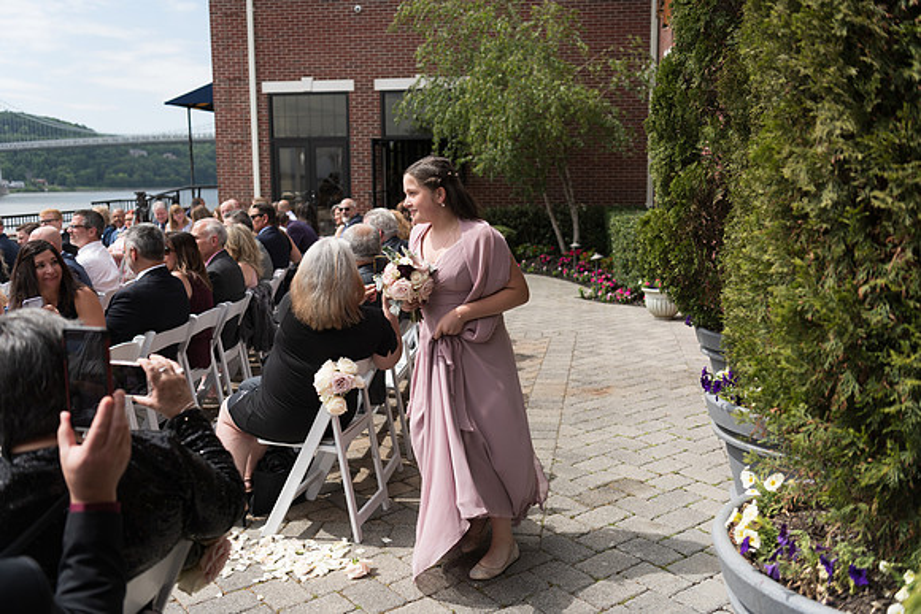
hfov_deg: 55.8
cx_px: 460
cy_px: 307
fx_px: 870
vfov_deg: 38.9
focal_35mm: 34
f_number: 2.8
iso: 64
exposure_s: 1/1000
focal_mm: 34
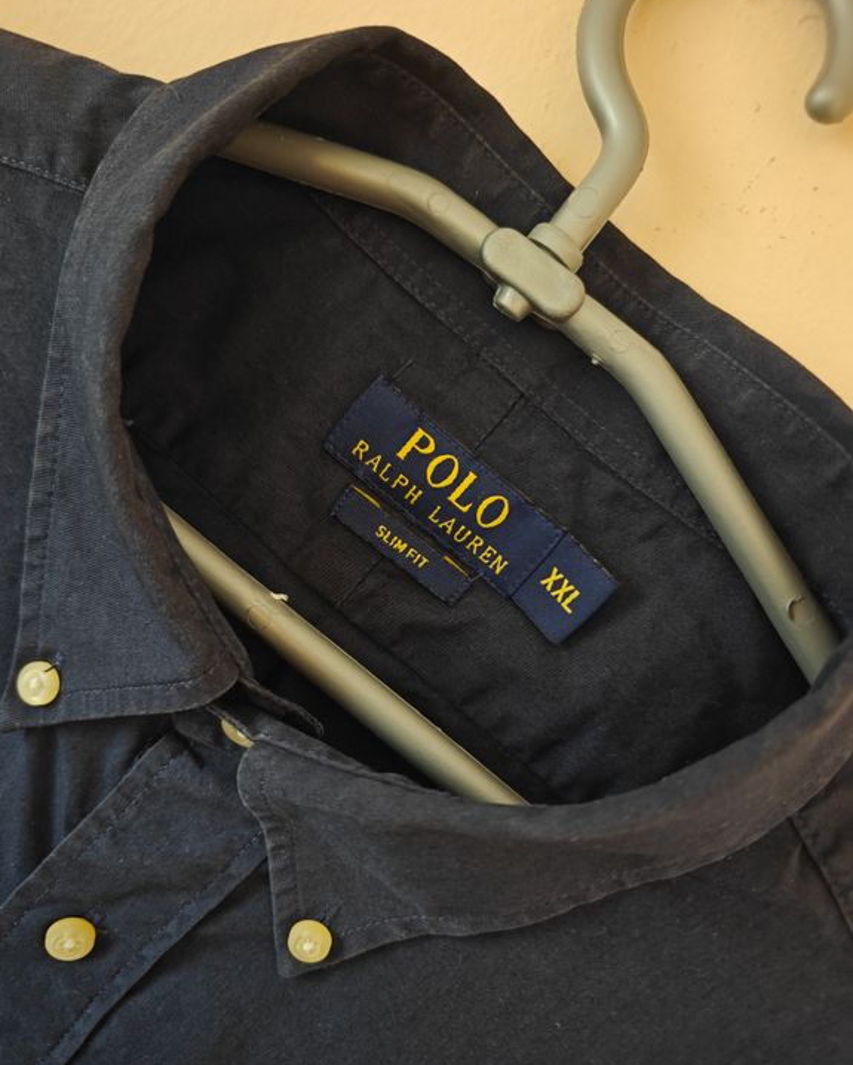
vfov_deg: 67.9
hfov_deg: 56.8
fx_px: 788
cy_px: 583
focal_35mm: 25
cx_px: 409
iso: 200
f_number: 1.6
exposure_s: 1/33
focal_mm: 6.06
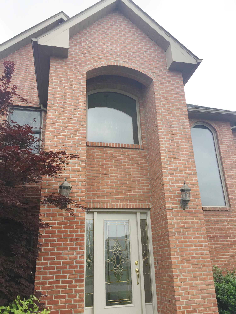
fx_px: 264
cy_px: 157
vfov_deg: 61.7
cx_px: 118
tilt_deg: +23.5
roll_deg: +2.6
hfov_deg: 48.2
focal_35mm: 29
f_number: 2.2
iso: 32
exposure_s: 1/1014
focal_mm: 4.15
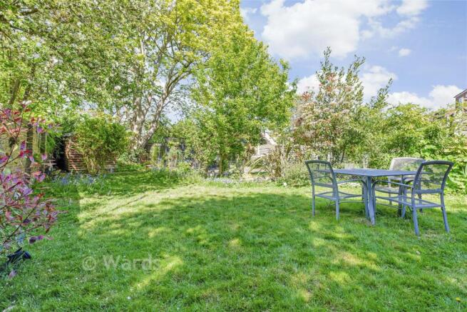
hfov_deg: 104.2
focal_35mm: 14
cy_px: 156
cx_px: 234
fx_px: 182
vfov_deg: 81.2
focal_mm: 14
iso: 640
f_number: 8
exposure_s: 1/200
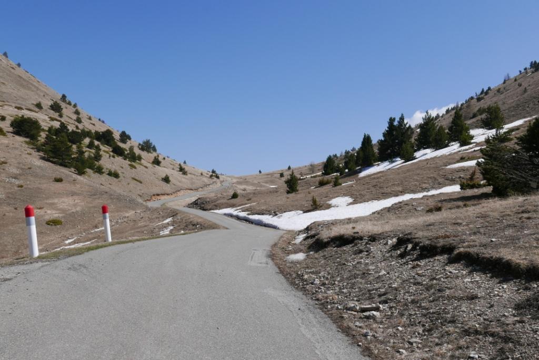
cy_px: 180
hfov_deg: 44.5
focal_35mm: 44
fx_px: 659
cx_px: 270
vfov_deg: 30.6
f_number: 5.6
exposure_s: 1/1600
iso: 200
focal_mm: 19.9
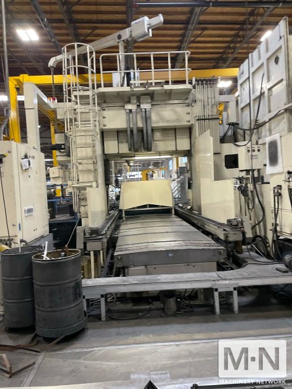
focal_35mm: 26
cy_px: 194
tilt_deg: -2.0
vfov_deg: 67.3
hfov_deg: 53.1
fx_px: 292
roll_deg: +0.2
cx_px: 146
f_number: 1.6
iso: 250
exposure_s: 1/60
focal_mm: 4.2
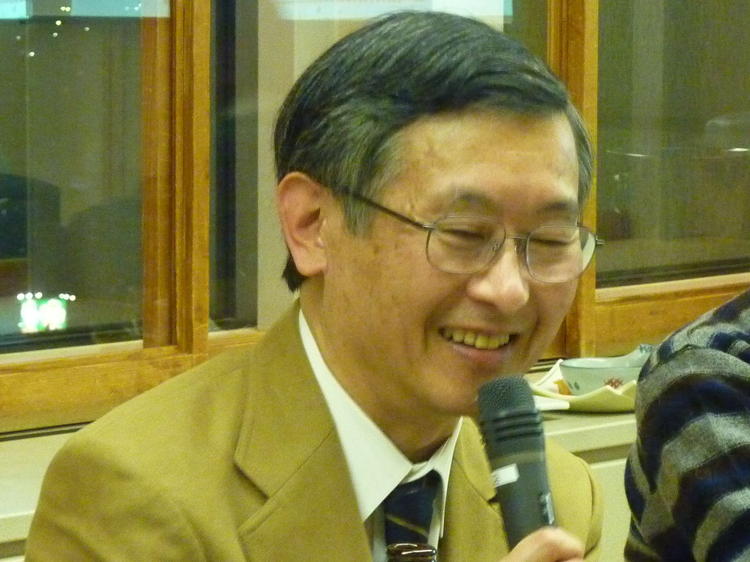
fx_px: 3748
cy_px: 281
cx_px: 375
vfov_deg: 8.6
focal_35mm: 173
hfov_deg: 11.4
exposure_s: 1/13
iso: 800
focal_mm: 15.8
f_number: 4.3
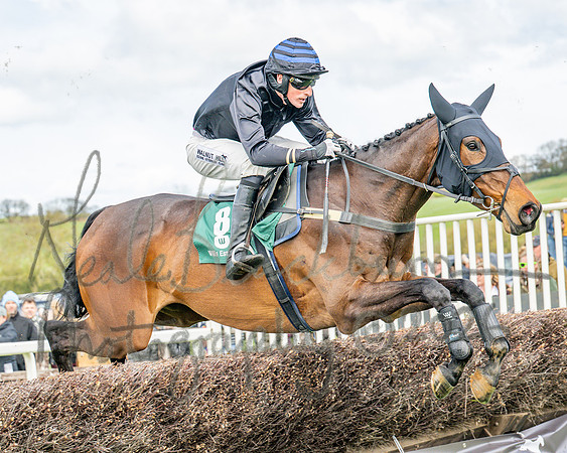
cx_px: 340
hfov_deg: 16.2
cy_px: 226
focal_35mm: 118
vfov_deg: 13.0
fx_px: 1985
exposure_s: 1/1250
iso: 400
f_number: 4.5
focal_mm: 70
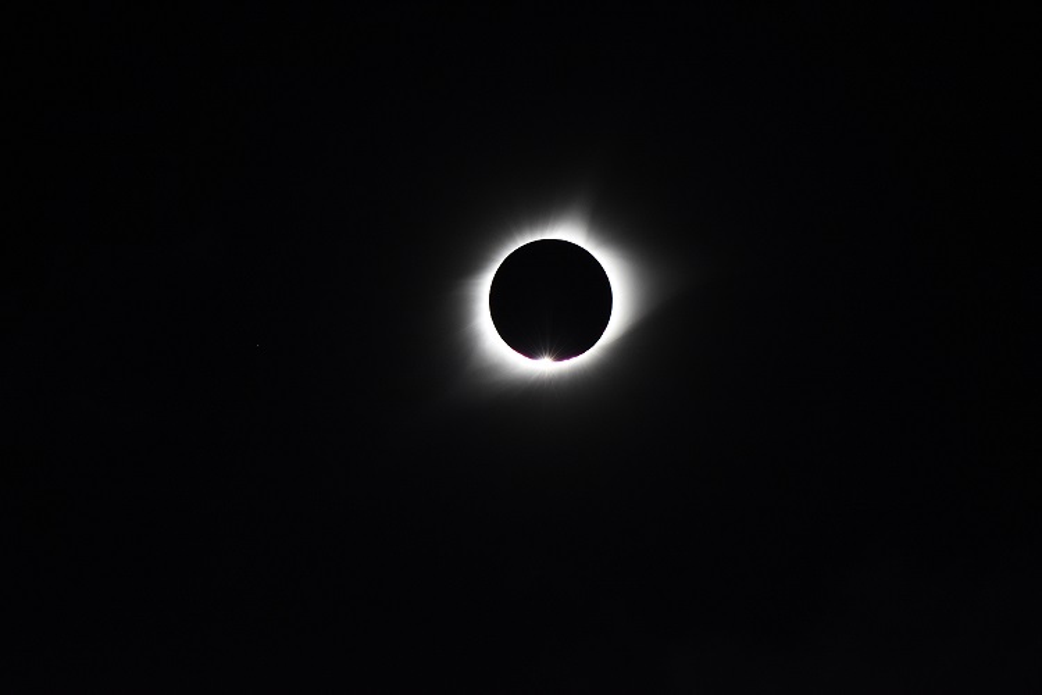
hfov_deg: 4.6
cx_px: 521
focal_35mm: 450
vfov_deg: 3.1
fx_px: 13024
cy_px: 348
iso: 1400
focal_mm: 300
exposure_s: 1/500
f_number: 5.6
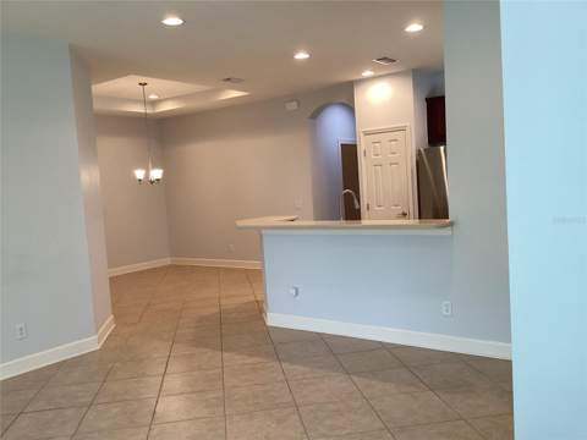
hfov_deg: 58.4
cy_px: 220
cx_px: 294
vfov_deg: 45.4
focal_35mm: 31
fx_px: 526
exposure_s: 1/60
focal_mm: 3.3
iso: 100
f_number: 2.4
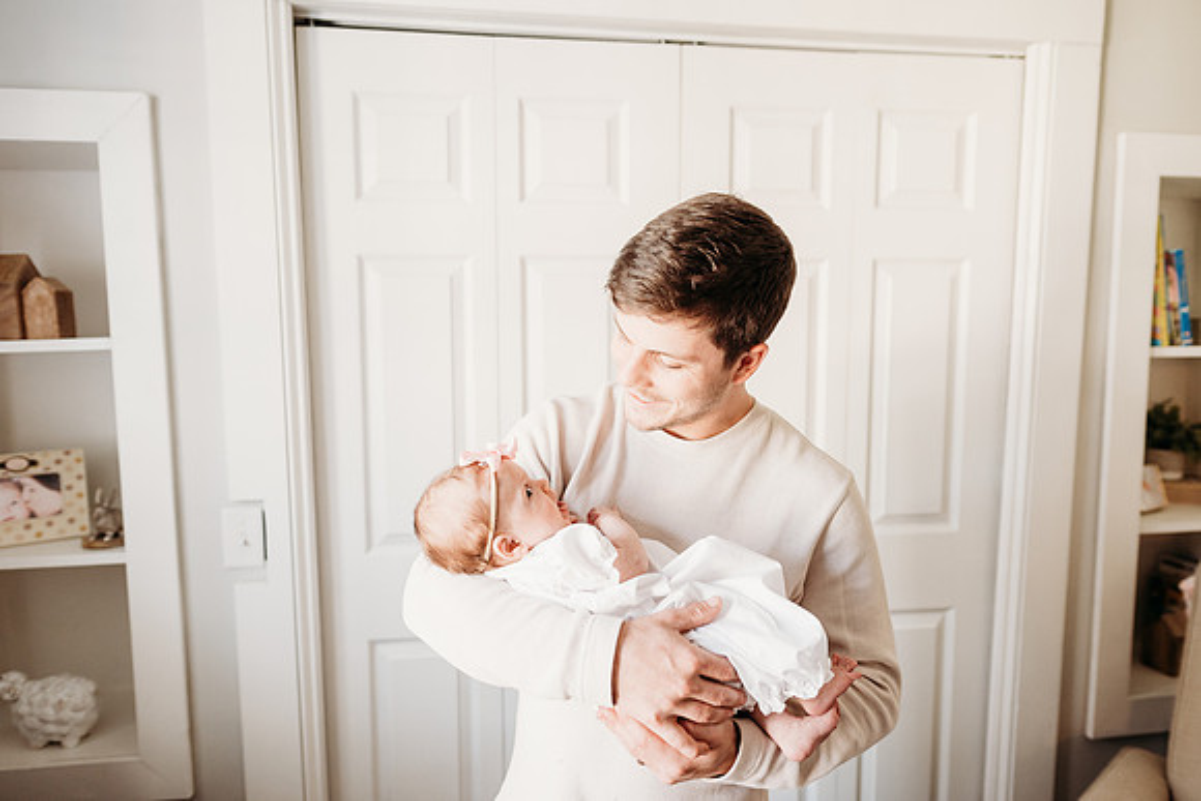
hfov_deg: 73.7
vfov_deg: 53.2
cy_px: 400
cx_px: 600
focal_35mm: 24
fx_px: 801
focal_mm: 24
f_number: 2.8
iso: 640
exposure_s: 1/80
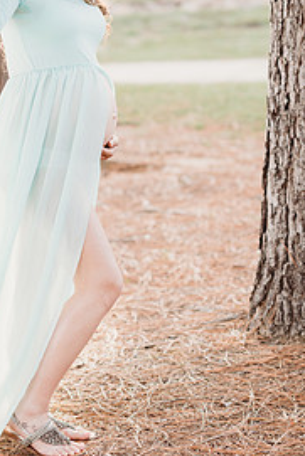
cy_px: 135
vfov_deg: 14.5
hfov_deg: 9.7
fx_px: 1789
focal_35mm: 141
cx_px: 56
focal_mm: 85
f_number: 2.5
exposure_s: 1/200
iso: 160
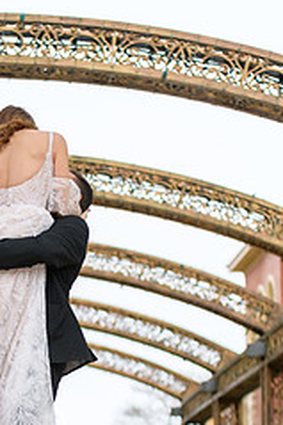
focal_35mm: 132
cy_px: 322
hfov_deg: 10.3
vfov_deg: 15.5
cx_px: 25
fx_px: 1559
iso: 400
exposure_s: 1/3200
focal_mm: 70
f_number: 2.8
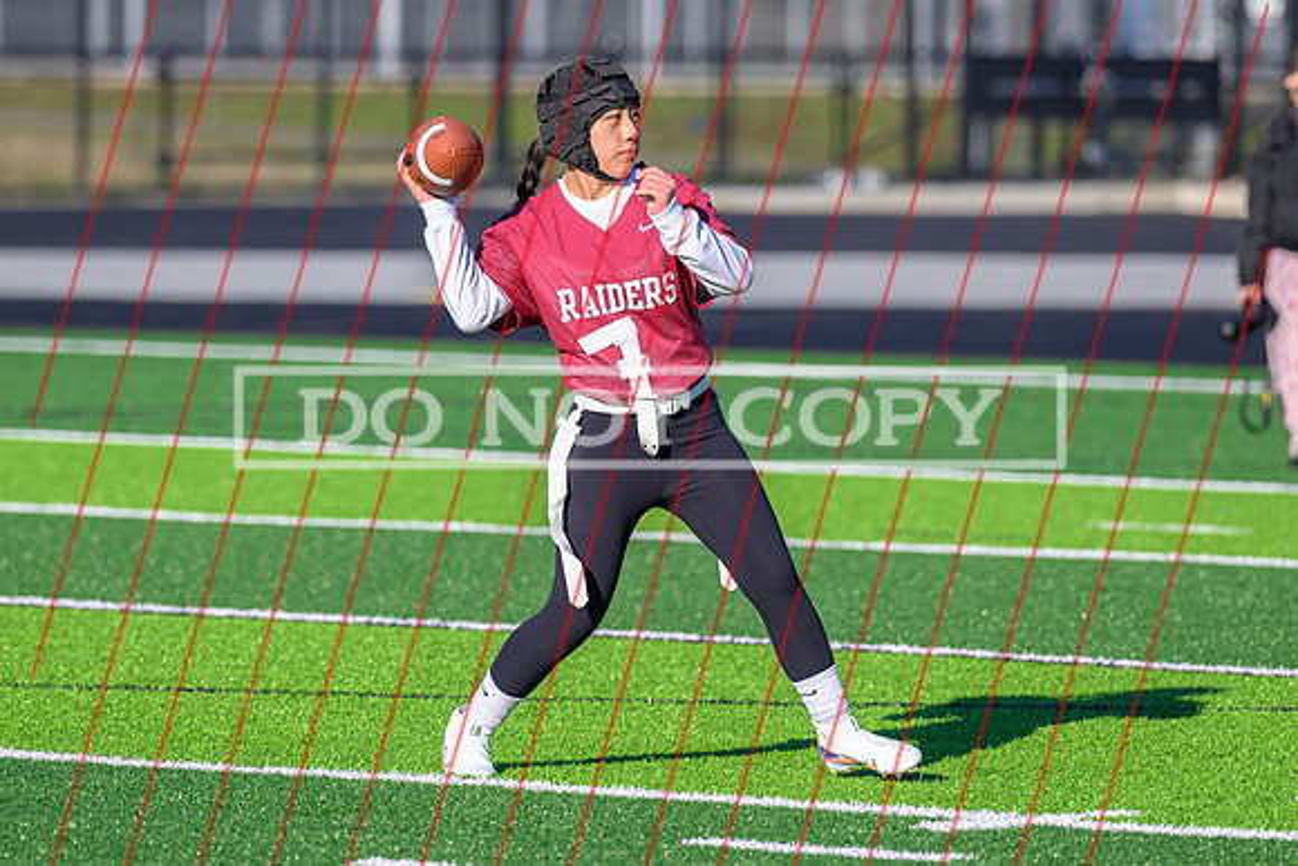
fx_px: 11493
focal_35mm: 319
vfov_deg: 4.3
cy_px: 420
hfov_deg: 6.5
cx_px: 560
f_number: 3.5
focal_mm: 200
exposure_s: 1/1250
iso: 140
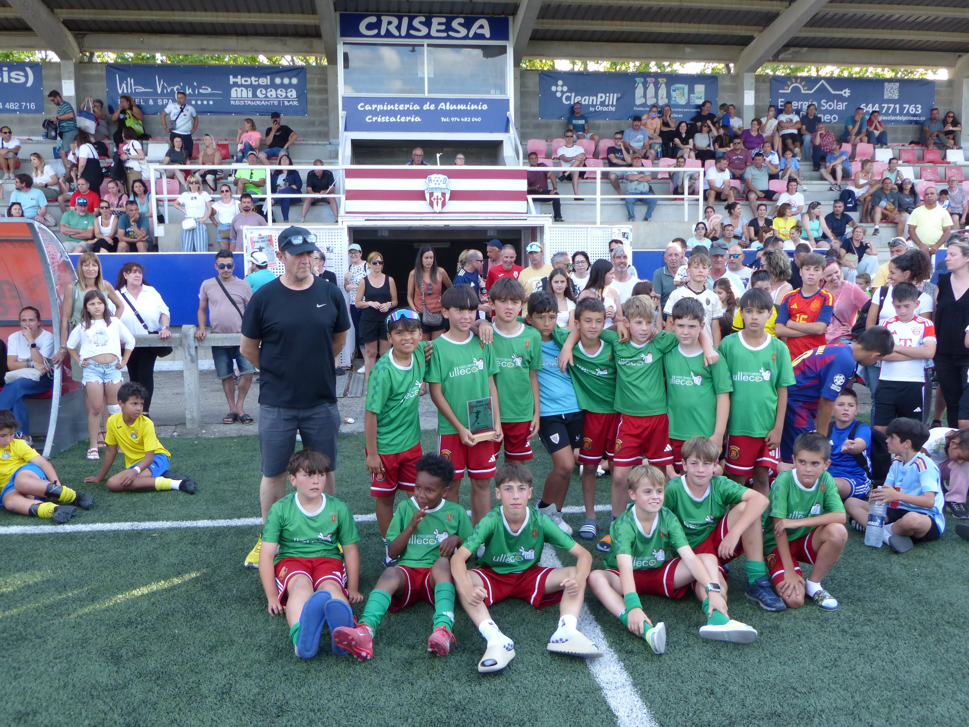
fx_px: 812
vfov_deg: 48.2
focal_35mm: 29
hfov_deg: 61.7
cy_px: 364
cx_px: 484
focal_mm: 5.2
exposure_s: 1/100
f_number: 3.2
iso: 100
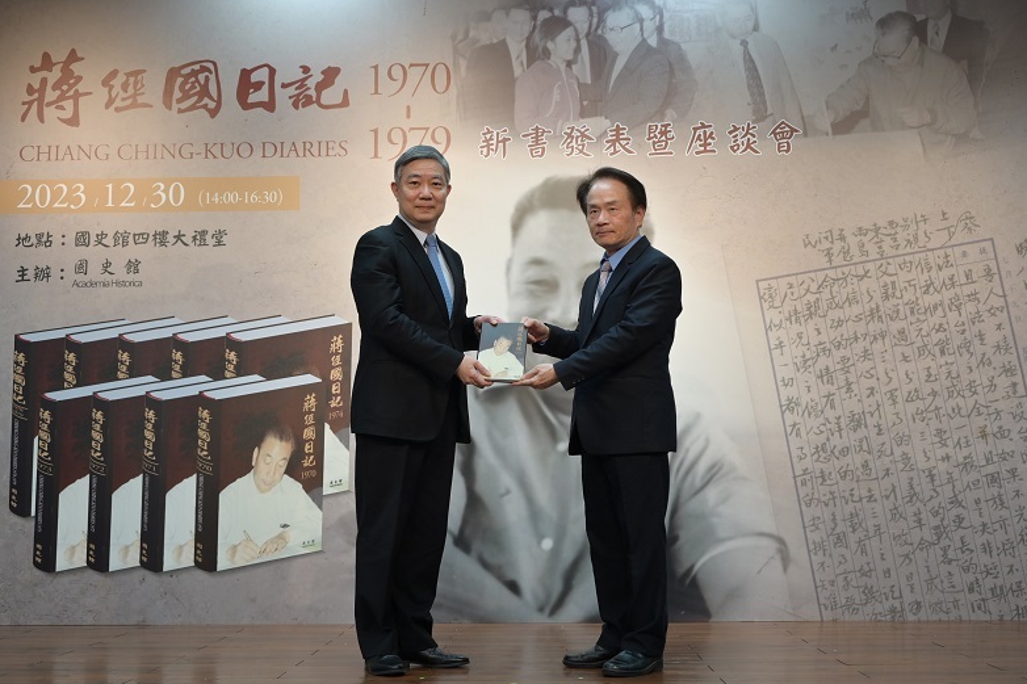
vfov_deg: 31.2
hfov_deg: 45.4
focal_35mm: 43
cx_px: 507
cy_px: 344
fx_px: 1226
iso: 360
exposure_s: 1/50
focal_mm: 42
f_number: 5.6
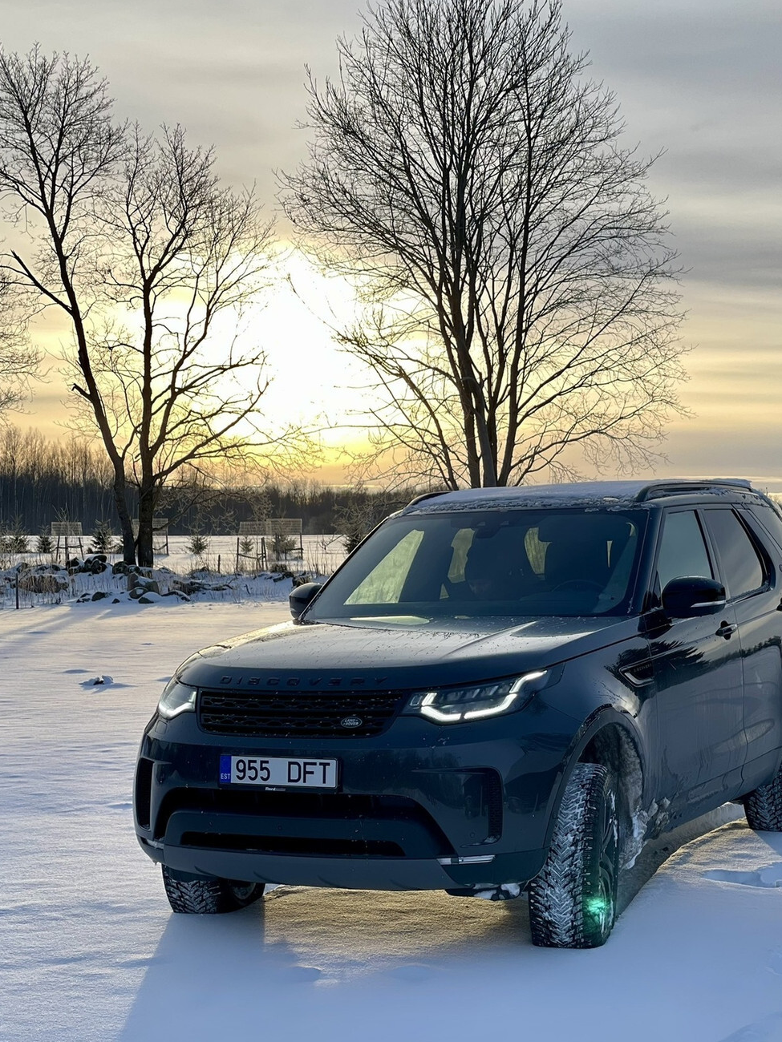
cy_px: 630
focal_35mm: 64
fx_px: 1928
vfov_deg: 30.2
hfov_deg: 22.9
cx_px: 445
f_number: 2
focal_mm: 6
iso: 32
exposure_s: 1/347
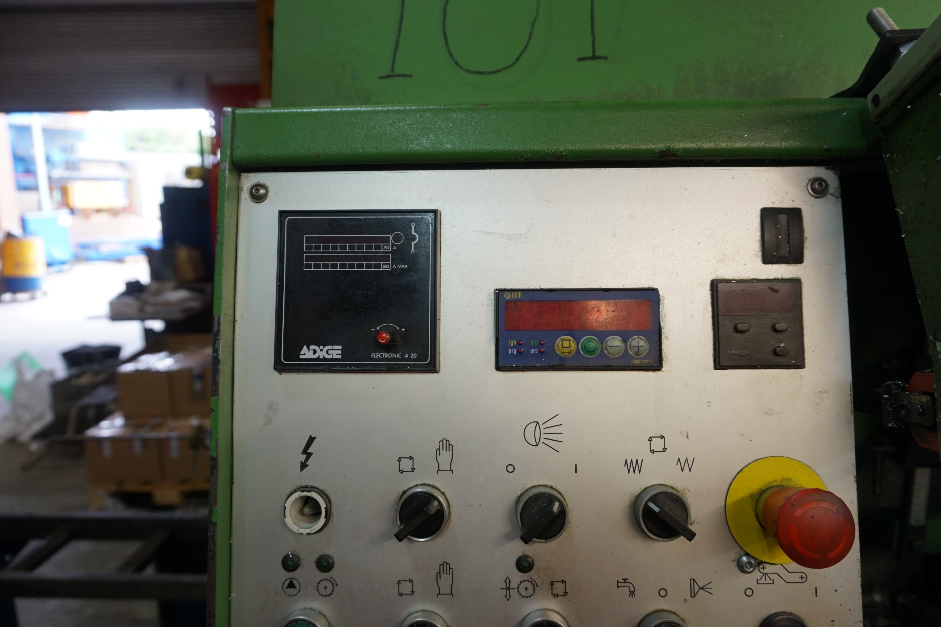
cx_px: 479
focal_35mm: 25
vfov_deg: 51.3
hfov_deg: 71.5
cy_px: 308
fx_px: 653
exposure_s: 1/60
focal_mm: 16
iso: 500
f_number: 4
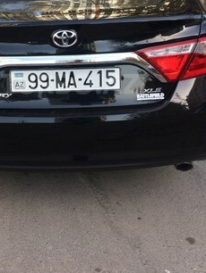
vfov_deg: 39.8
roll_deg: +0.5
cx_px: 70
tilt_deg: -20.1
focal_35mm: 47
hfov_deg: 30.7
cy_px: 84
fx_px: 372
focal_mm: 4.15
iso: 32
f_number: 2.2
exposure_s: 1/360
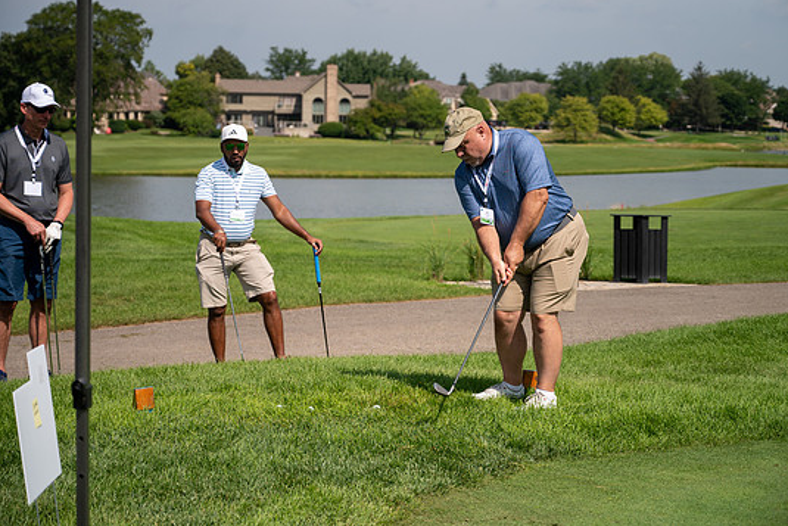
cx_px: 412
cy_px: 242
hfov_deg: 26.6
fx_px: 1664
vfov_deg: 18.0
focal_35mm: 76
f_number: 4
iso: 250
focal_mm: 70
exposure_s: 1/3200
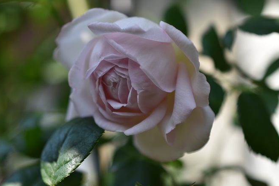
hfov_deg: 30.5
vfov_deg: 20.6
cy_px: 96
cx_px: 129
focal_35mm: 66
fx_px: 511
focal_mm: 40
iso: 100
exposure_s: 1/640
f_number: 3.2
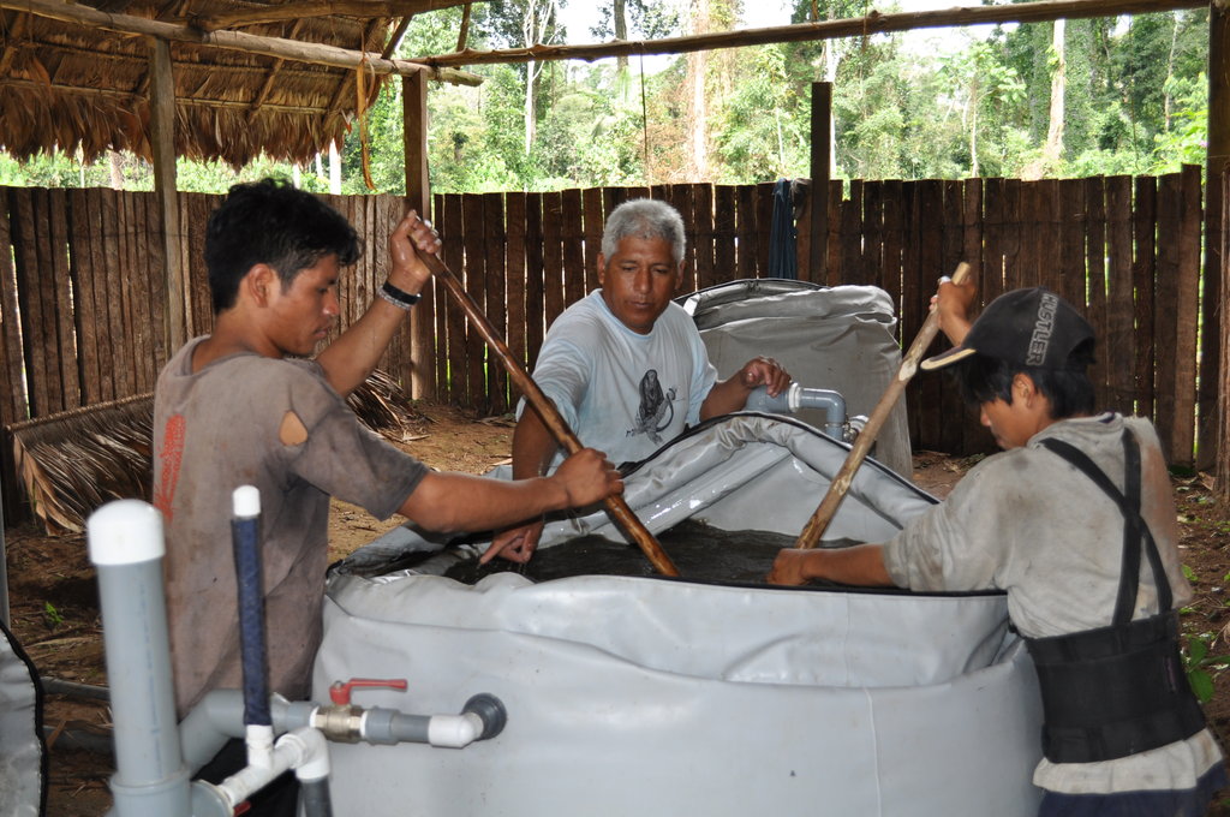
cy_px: 408
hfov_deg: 49.6
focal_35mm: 39
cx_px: 615
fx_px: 1331
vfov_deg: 34.1
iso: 280
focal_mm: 26
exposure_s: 1/200
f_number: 4.2
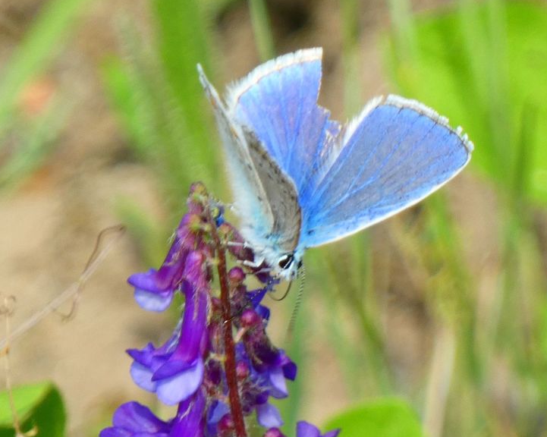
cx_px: 275
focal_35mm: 809
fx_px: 13090
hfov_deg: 2.4
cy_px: 238
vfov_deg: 1.9
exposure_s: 1/100
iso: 100
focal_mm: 125.5
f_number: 5.6
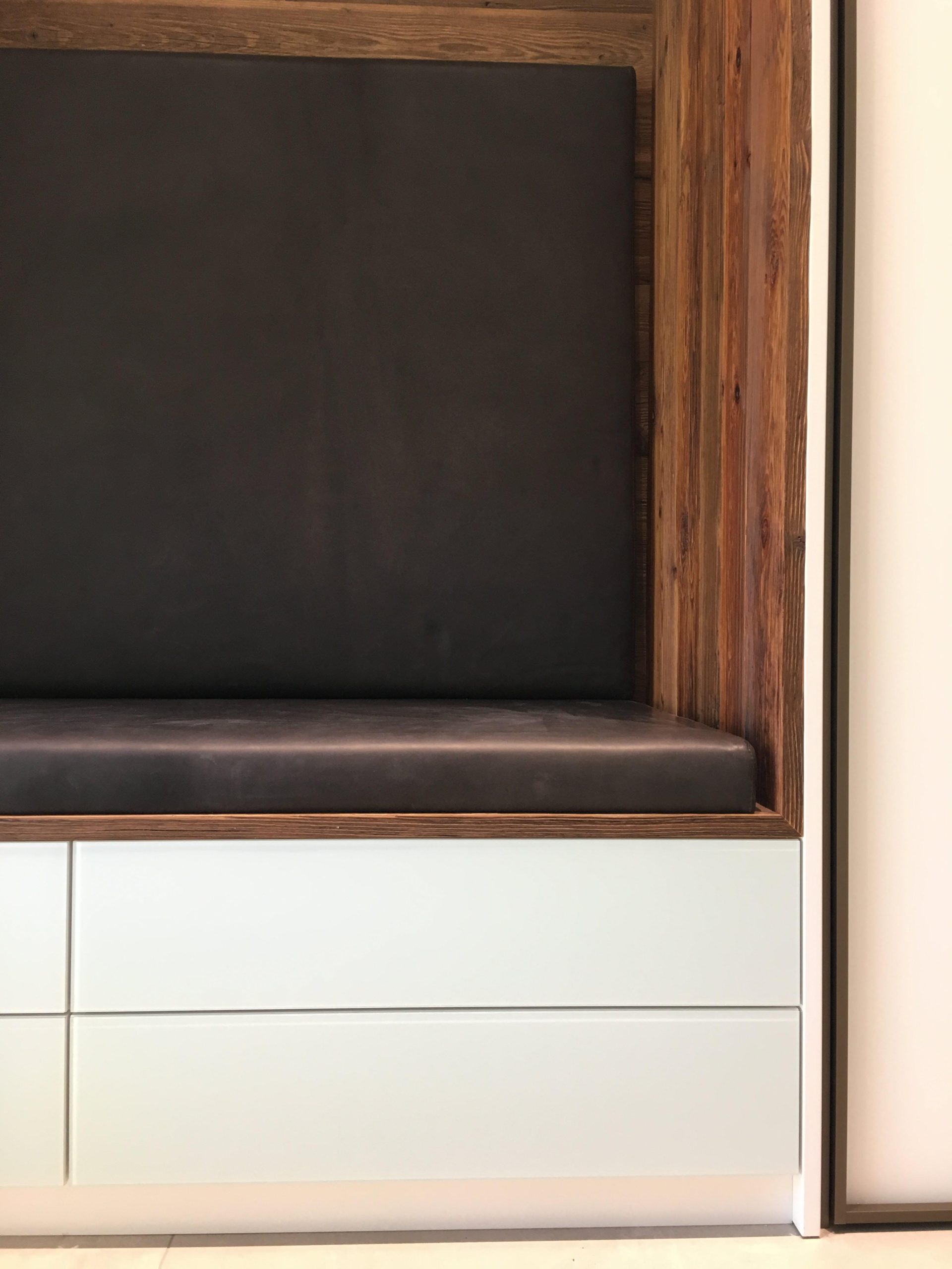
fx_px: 1063
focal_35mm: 29
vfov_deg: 61.7
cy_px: 634
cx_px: 476
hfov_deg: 48.2
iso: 125
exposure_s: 1/33
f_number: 2.2
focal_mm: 4.15
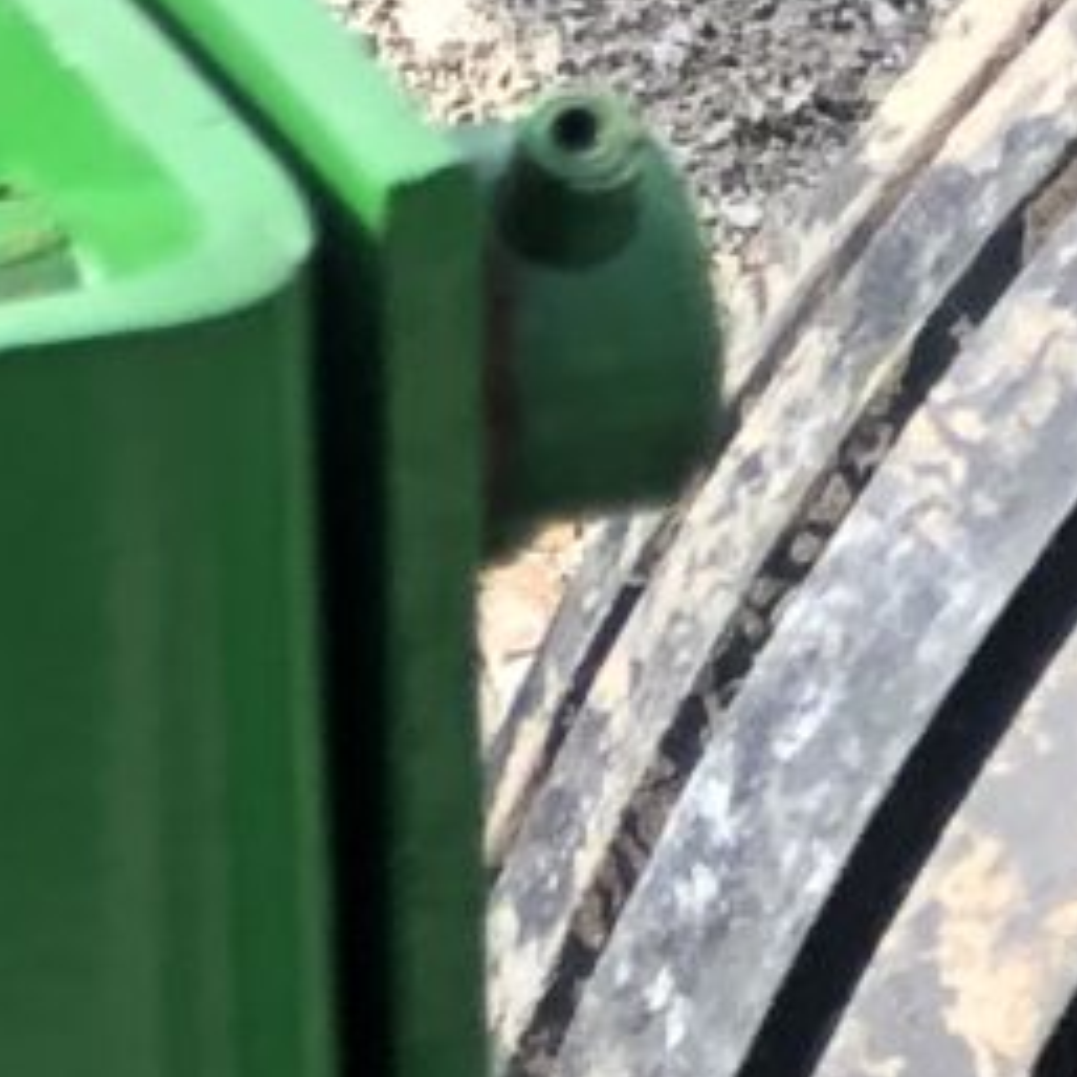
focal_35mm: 501
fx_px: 17635
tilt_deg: -16.7
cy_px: -2854
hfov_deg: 3.4
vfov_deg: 3.4
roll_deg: +3.0
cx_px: -1718
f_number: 2.8
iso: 20
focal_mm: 6.6
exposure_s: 1/167
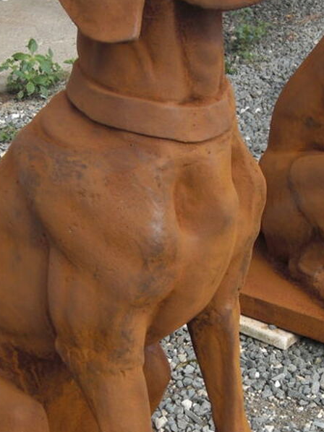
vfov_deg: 22.4
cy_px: 289
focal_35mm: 87
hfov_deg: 16.9
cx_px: 119
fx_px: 1087
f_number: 3
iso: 50
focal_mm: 6.9
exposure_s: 1/200
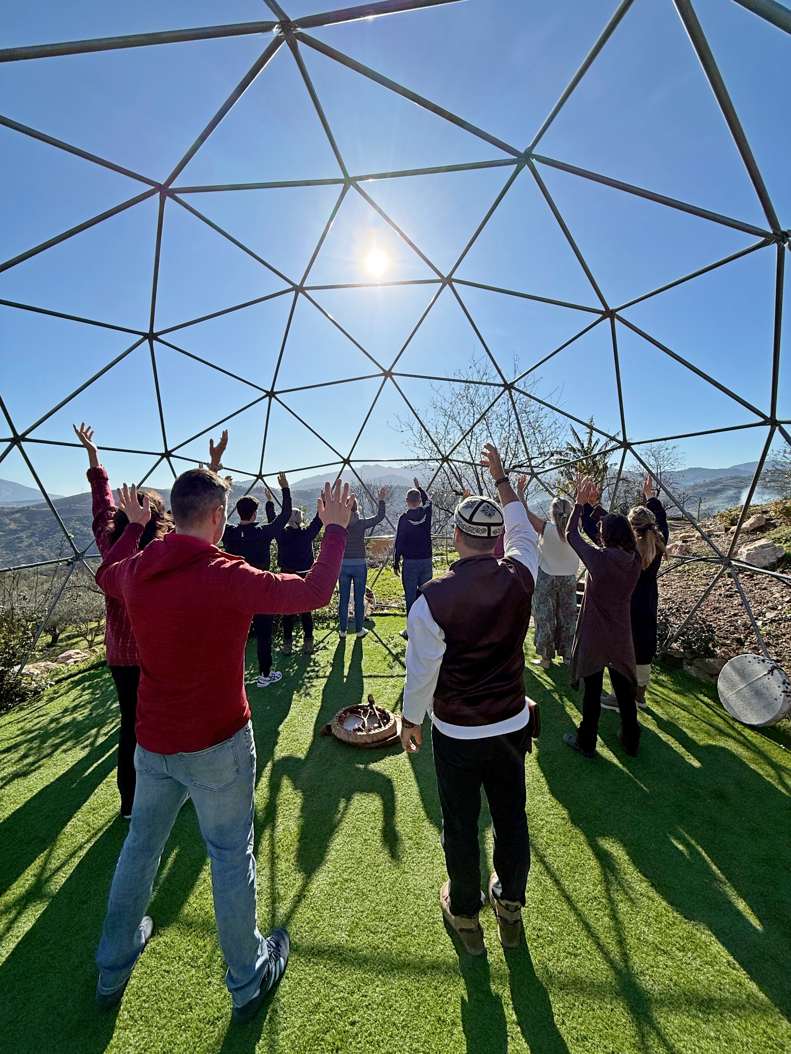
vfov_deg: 102.1
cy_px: 527
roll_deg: +0.2
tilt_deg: -3.3
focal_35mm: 14
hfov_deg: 85.7
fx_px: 427
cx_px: 396
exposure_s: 1/3460
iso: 50
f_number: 2.2
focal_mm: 2.22
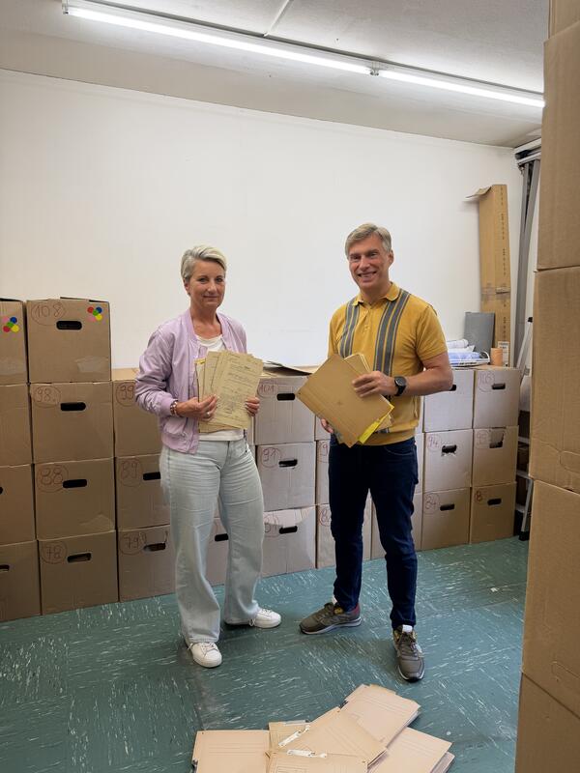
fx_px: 536
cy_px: 386
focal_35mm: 24
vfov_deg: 71.6
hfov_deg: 56.8
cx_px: 290
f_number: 1.78
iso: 50
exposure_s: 1/121
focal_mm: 6.76
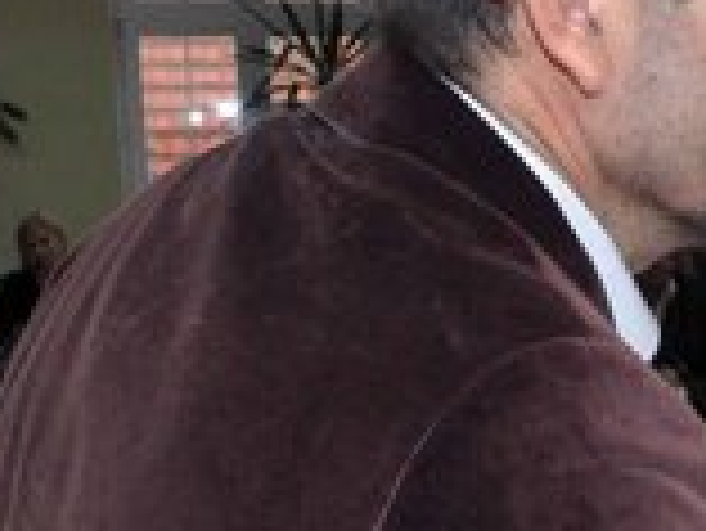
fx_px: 2674
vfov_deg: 11.1
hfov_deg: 13.5
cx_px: 1255
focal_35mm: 131
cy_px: 639
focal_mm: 22
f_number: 13
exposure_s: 1/60
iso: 1000
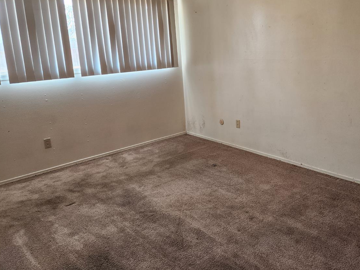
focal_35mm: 31
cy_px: 103
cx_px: 223
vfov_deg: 45.1
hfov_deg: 57.7
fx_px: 322
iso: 200
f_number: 1.8
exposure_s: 1/120
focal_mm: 6.4
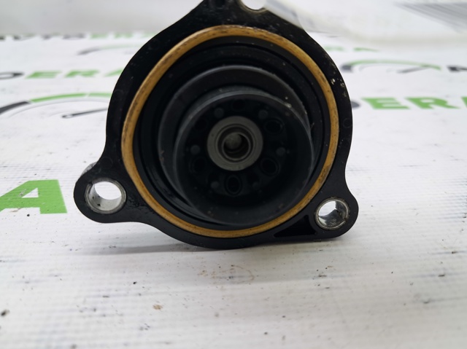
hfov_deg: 65.4
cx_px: 234
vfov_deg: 51.3
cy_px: 174
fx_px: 364
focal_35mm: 27
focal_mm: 4
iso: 50
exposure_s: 1/50
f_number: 1.8
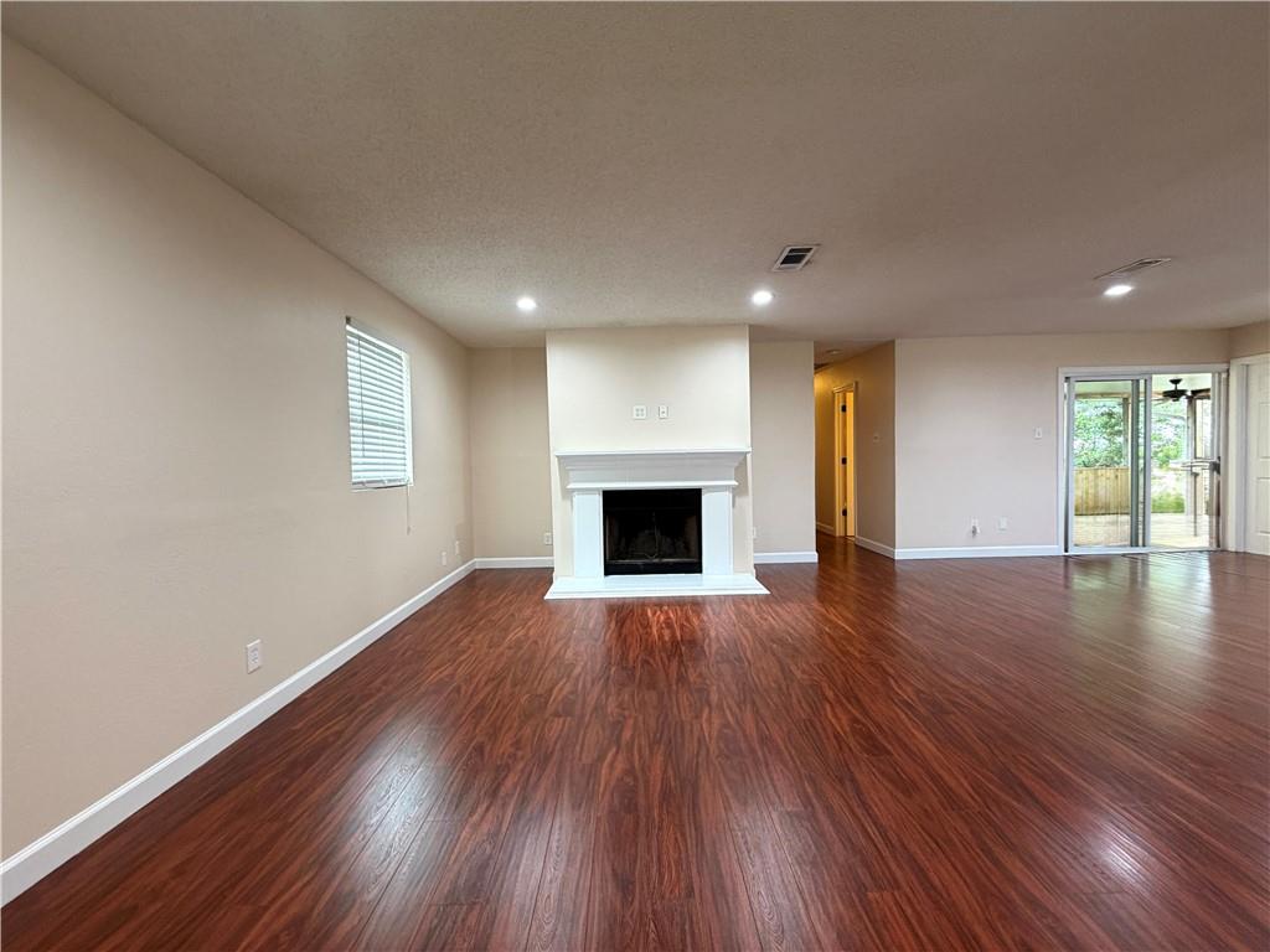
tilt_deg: -1.8
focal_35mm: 14
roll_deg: +1.7
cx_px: 635
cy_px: 476
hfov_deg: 102.1
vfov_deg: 85.7
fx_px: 514
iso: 200
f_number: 2.2
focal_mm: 2.22
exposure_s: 1/60
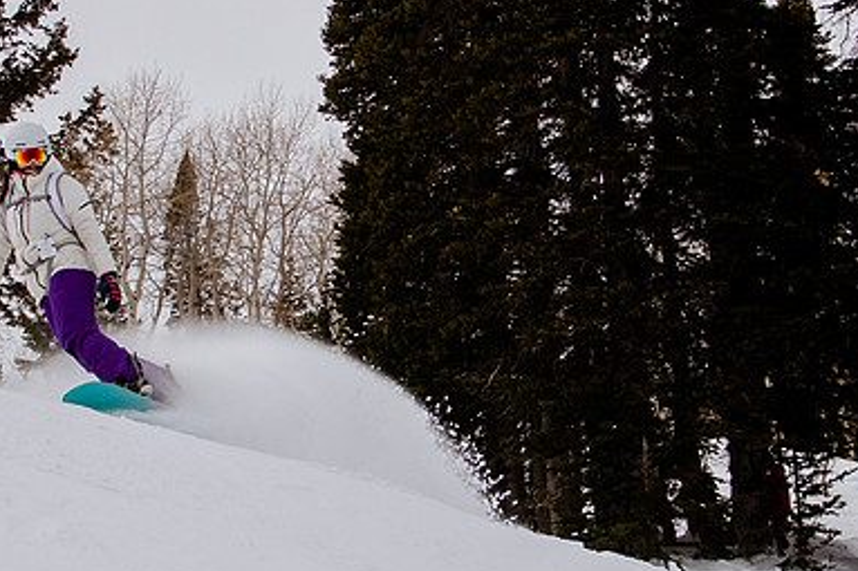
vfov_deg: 10.6
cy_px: 212
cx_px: 334
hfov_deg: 15.9
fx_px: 3073
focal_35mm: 129
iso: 400
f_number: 5.6
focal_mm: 24
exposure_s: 1/3200
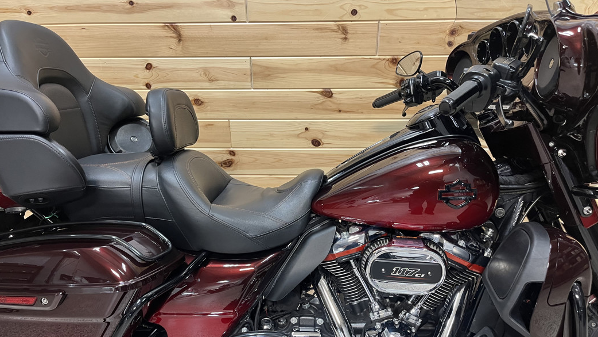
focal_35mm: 29
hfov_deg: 66.1
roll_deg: +1.1
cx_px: 295
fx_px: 460
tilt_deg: -26.7
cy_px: 208
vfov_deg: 39.9
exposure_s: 1/60
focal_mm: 5.1
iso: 200
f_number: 1.6
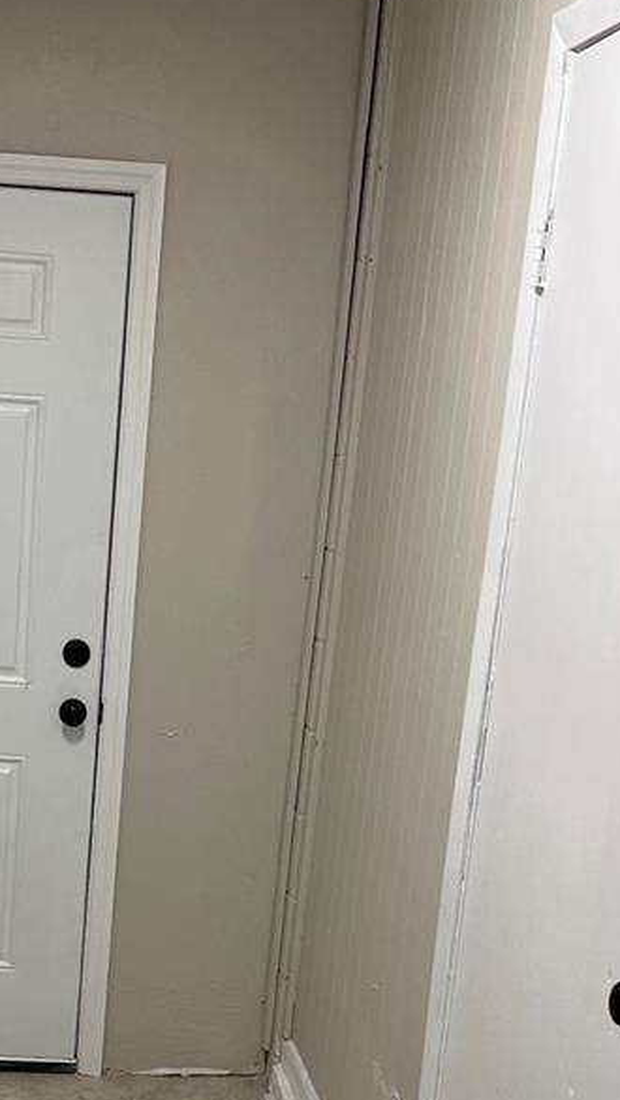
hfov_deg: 20.3
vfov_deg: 34.8
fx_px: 1694
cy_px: 888
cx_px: 64
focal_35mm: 58
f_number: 1.5
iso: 125
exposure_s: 1/120
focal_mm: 5.7
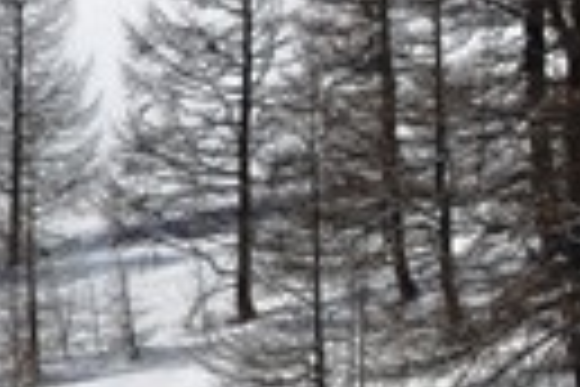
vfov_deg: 2.1
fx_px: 10551
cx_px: 1547
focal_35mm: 655
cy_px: 421
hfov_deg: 3.1
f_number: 9
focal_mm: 55
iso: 100
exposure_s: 1/320
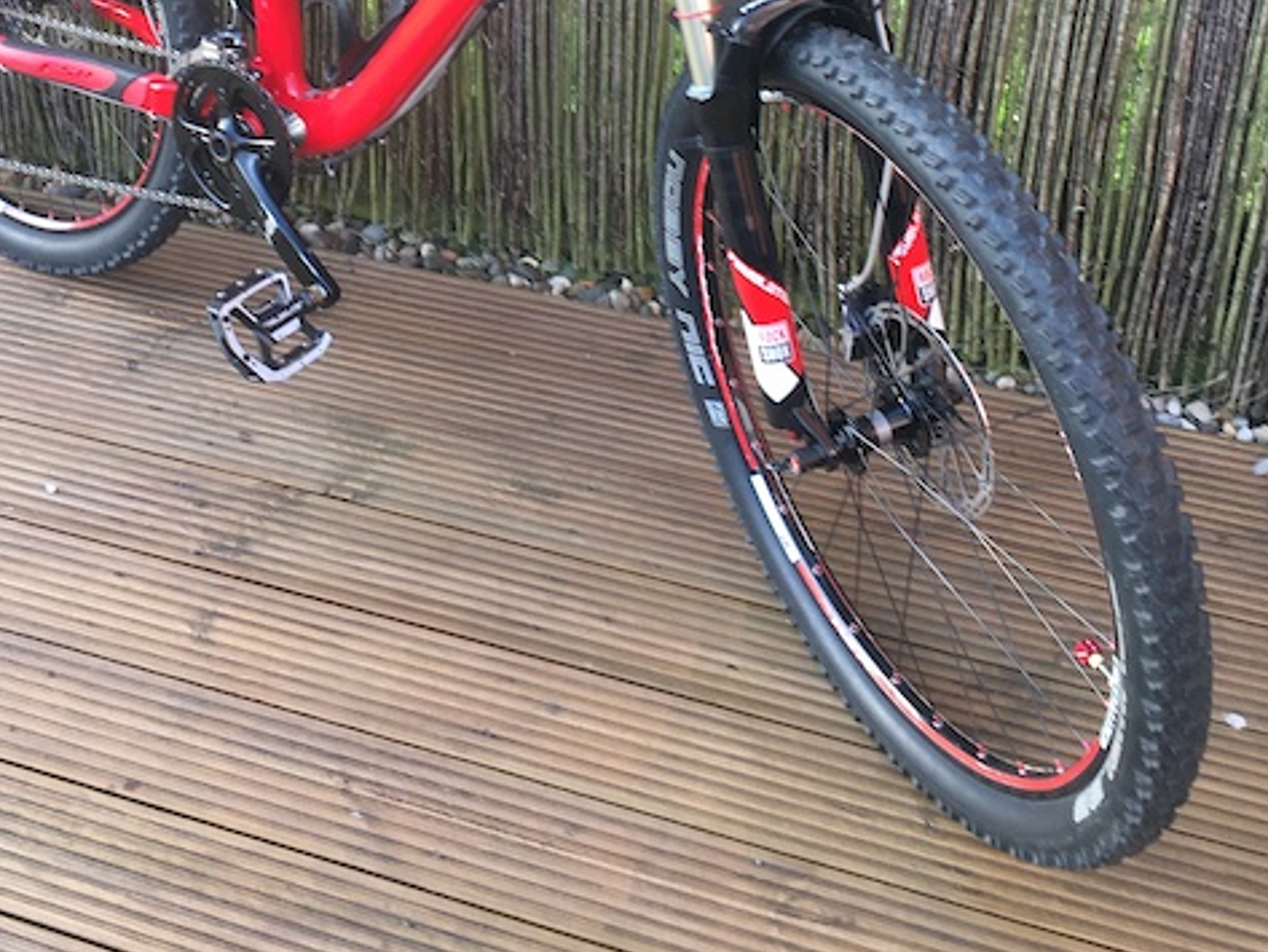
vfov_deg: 27.8
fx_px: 1795
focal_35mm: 49
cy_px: -13
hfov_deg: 38.8
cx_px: 515
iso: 32
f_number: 2.2
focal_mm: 4.15
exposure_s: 1/50
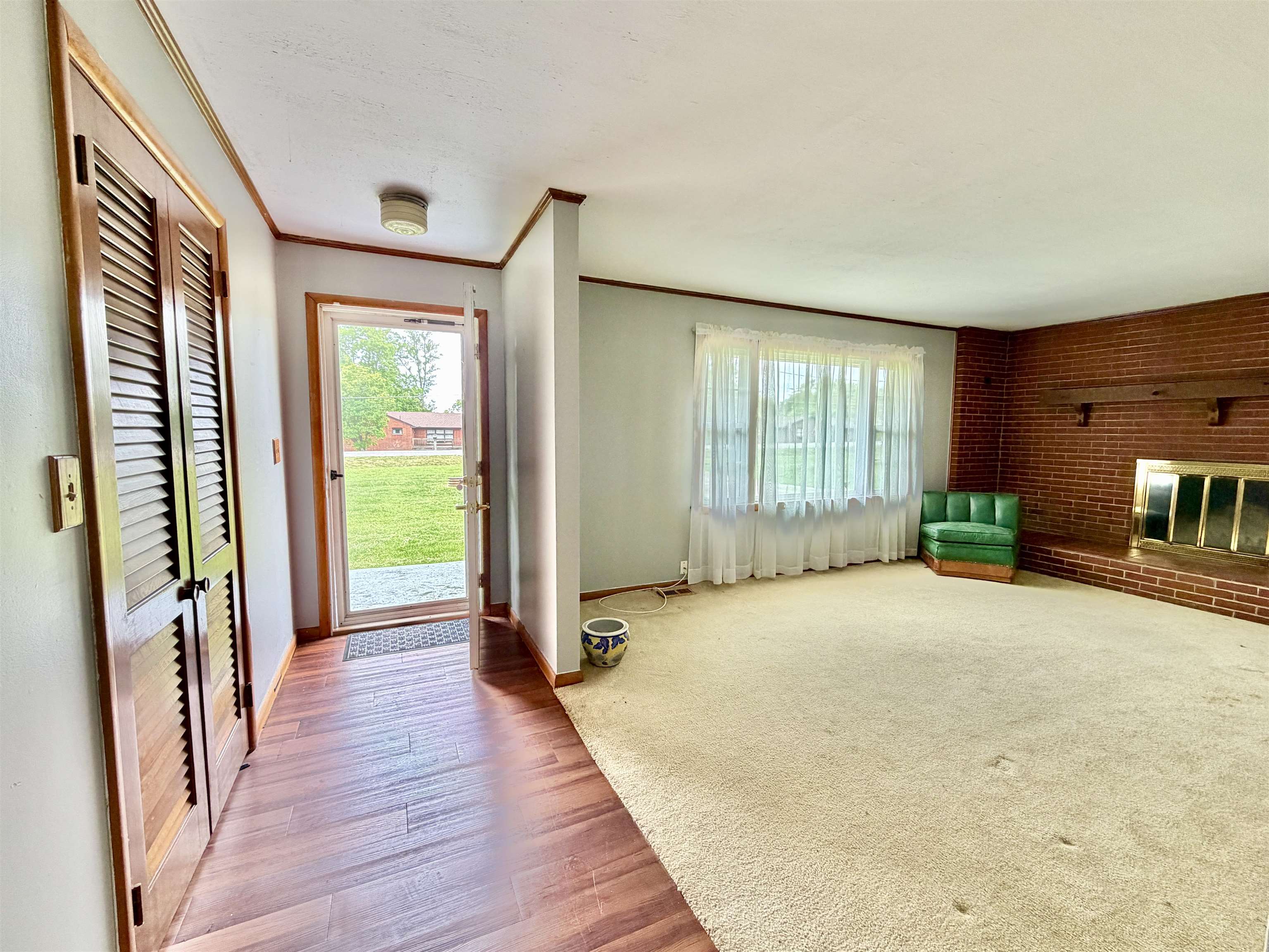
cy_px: 476
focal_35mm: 14
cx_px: 634
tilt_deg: -4.8
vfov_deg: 85.7
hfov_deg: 102.1
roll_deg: +1.5
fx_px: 513
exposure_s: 1/121
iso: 200
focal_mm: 2.22
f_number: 2.2
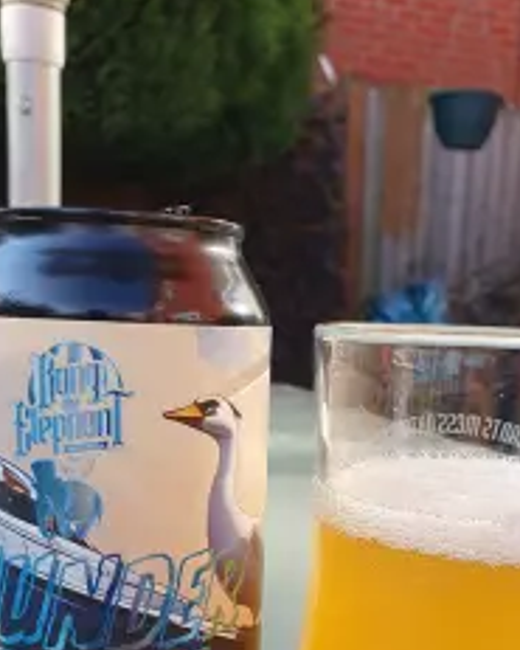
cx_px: 318
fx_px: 846
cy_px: 537
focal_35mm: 44
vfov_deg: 40.0
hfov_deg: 34.0
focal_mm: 4.32
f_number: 2.4
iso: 50
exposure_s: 1/344
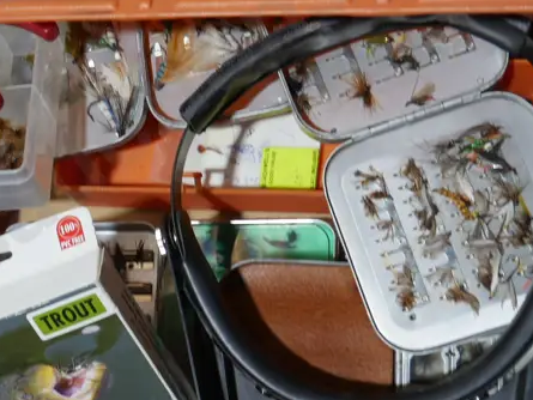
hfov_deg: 27.4
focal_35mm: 69
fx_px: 1063
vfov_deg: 21.3
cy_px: 168
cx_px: 81
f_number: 3.6
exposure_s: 1/60
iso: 200
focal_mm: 15
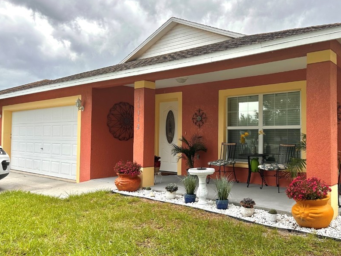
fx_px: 305
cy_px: 125
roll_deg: +0.4
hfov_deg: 57.9
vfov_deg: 45.5
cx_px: 204
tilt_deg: +2.4
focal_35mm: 31
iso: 80
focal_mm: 6.86
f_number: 1.78
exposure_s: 1/1692
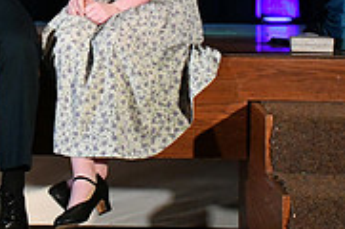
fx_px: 1014
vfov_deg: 12.5
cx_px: 72
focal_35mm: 106
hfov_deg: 19.1
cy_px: -60
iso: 8000
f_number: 5.6
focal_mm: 22
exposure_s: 1/250
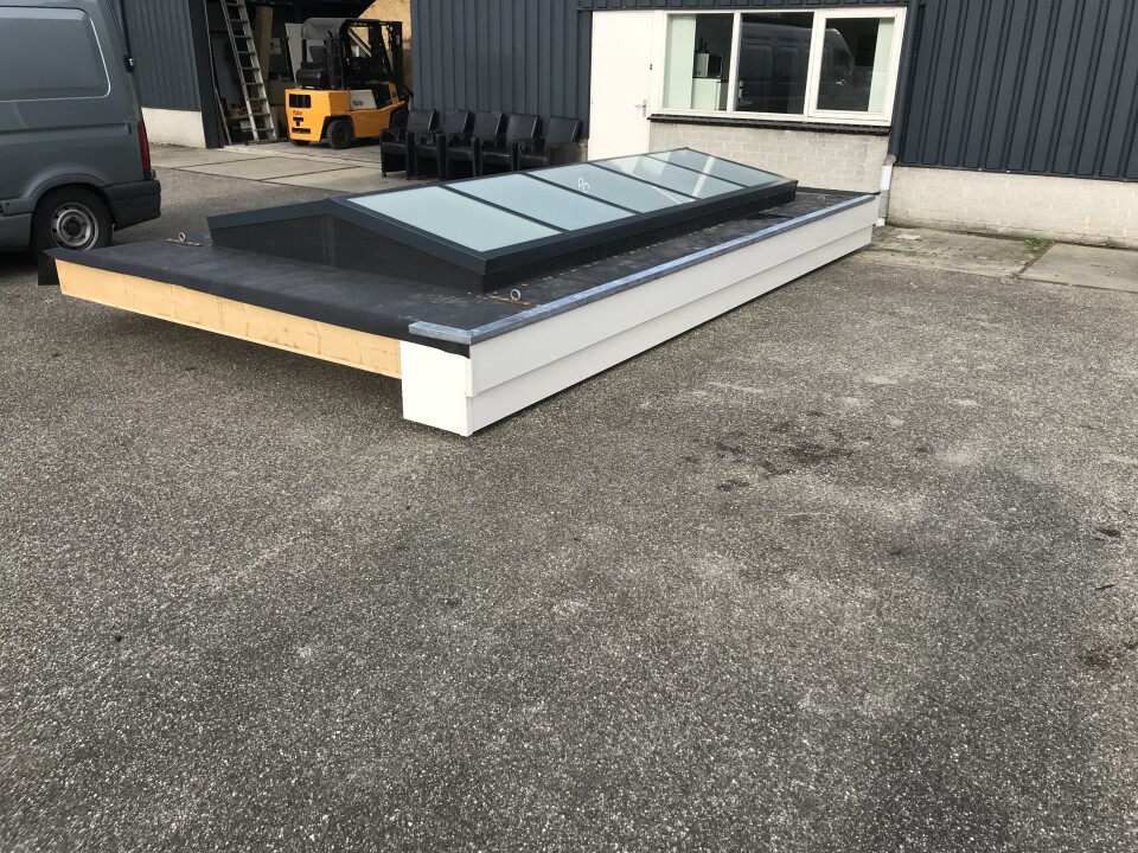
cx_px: 569
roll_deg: +0.2
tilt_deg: -20.0
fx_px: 920
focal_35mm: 28
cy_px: 426
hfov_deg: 63.4
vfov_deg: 49.7
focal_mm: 3.99
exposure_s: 1/798
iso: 20
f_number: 1.8
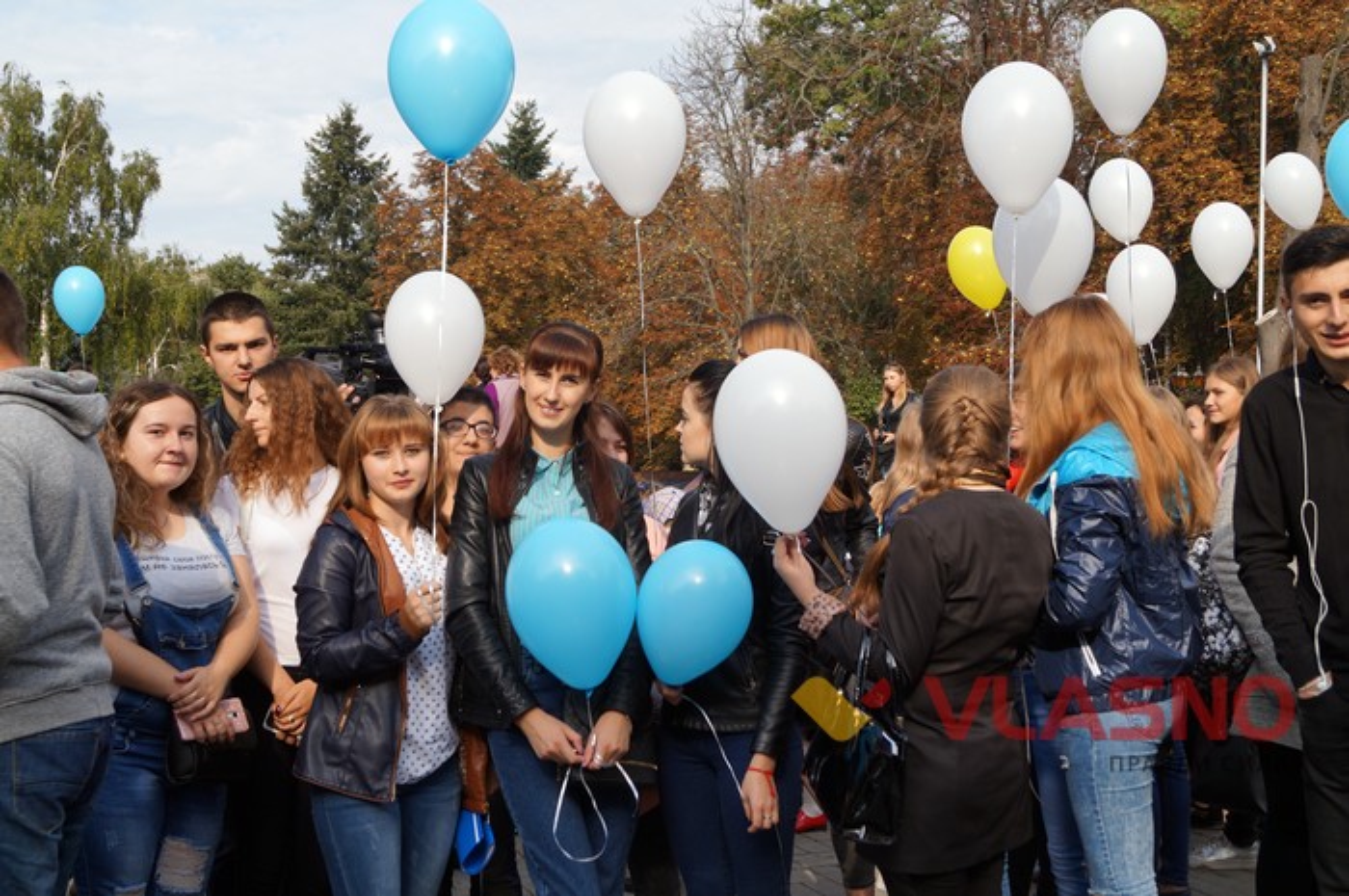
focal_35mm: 45
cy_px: 448
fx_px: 1684
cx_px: 674
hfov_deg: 43.6
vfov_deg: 29.8
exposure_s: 1/200
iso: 100
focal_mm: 30
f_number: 6.3
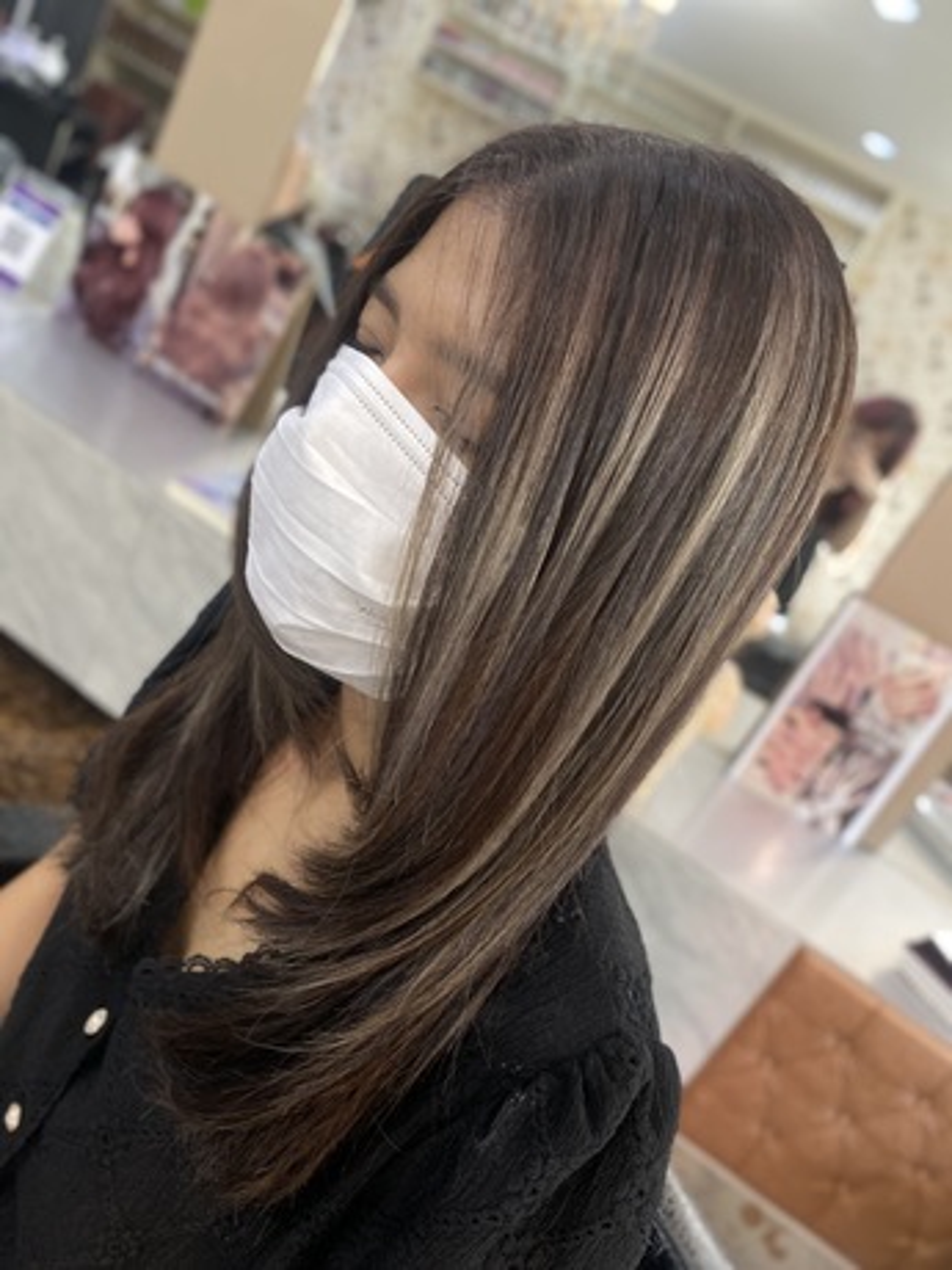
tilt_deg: -20.4
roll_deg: -29.2
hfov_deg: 53.1
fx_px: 953
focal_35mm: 26
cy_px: 635
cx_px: 476
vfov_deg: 67.3
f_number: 1.8
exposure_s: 1/50
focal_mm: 4.25
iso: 125
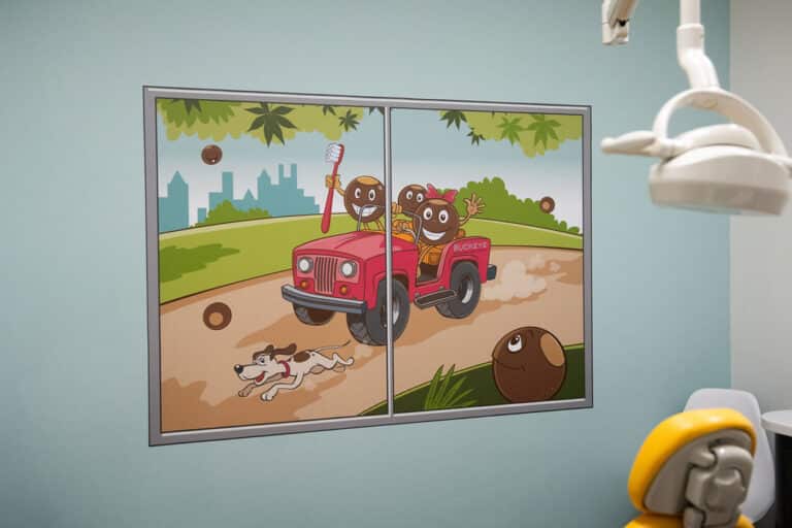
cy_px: 264
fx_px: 990
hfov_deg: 43.6
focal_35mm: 45
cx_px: 396
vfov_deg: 29.9
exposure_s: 1/320
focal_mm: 38
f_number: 4
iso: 1600
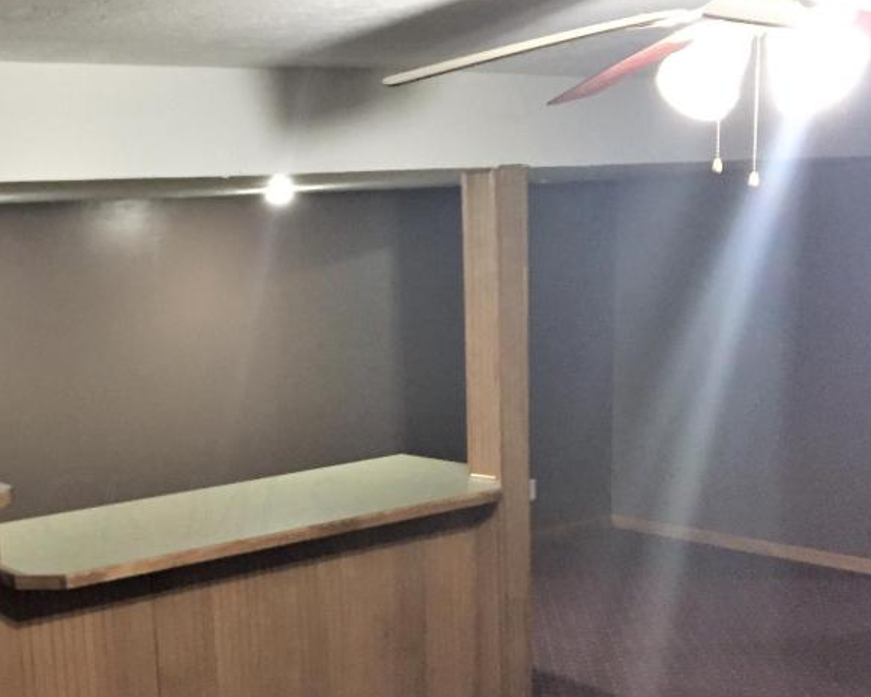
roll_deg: +2.5
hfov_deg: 36.2
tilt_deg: -10.0
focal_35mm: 50
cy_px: 508
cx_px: 191
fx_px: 1289
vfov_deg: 29.8
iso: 250
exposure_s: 1/15
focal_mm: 4.15
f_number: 2.2
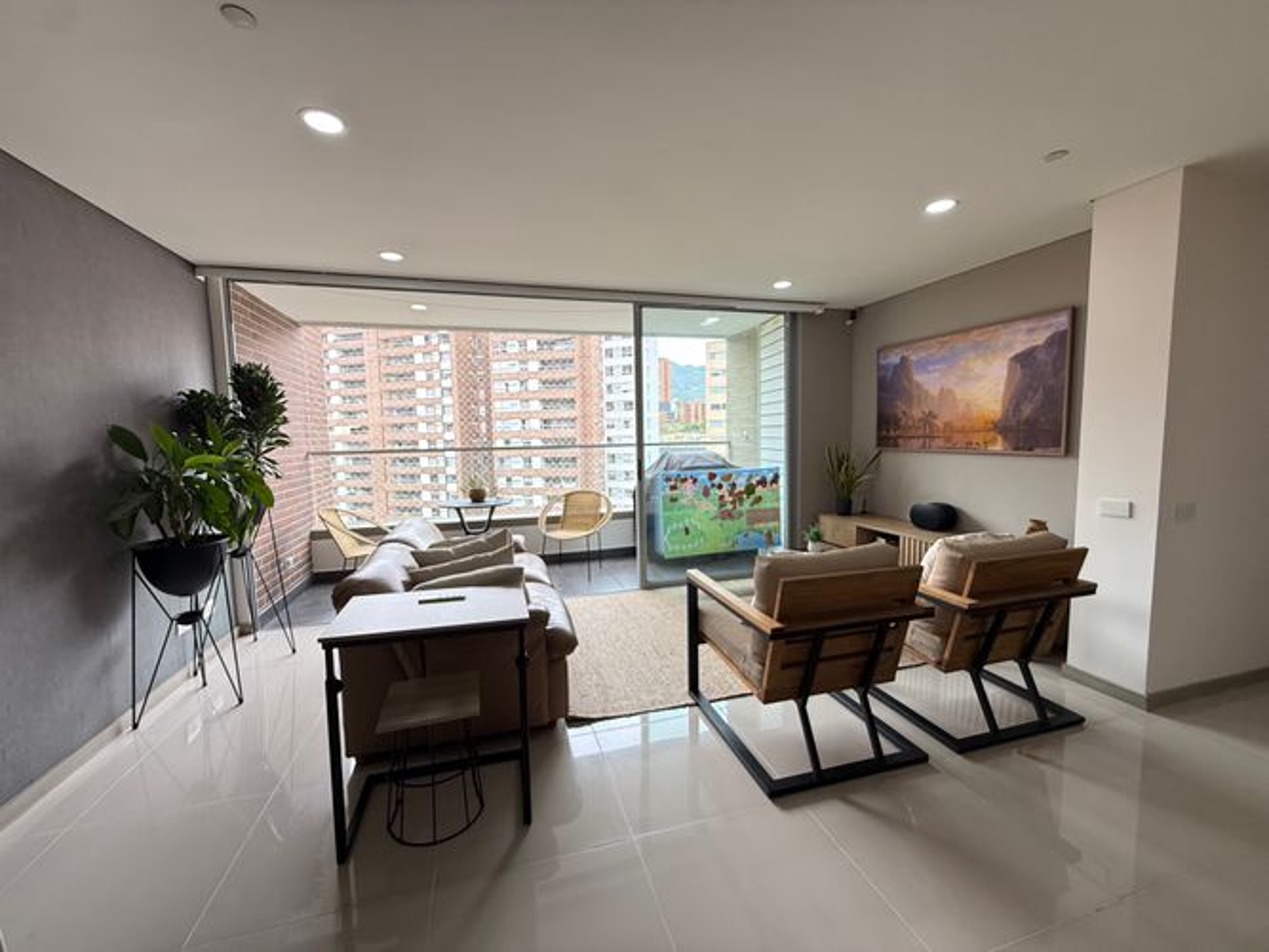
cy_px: 476
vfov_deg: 85.7
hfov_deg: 102.1
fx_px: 513
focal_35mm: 14
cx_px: 634
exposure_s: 1/99
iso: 160
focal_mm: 2.22
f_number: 2.2
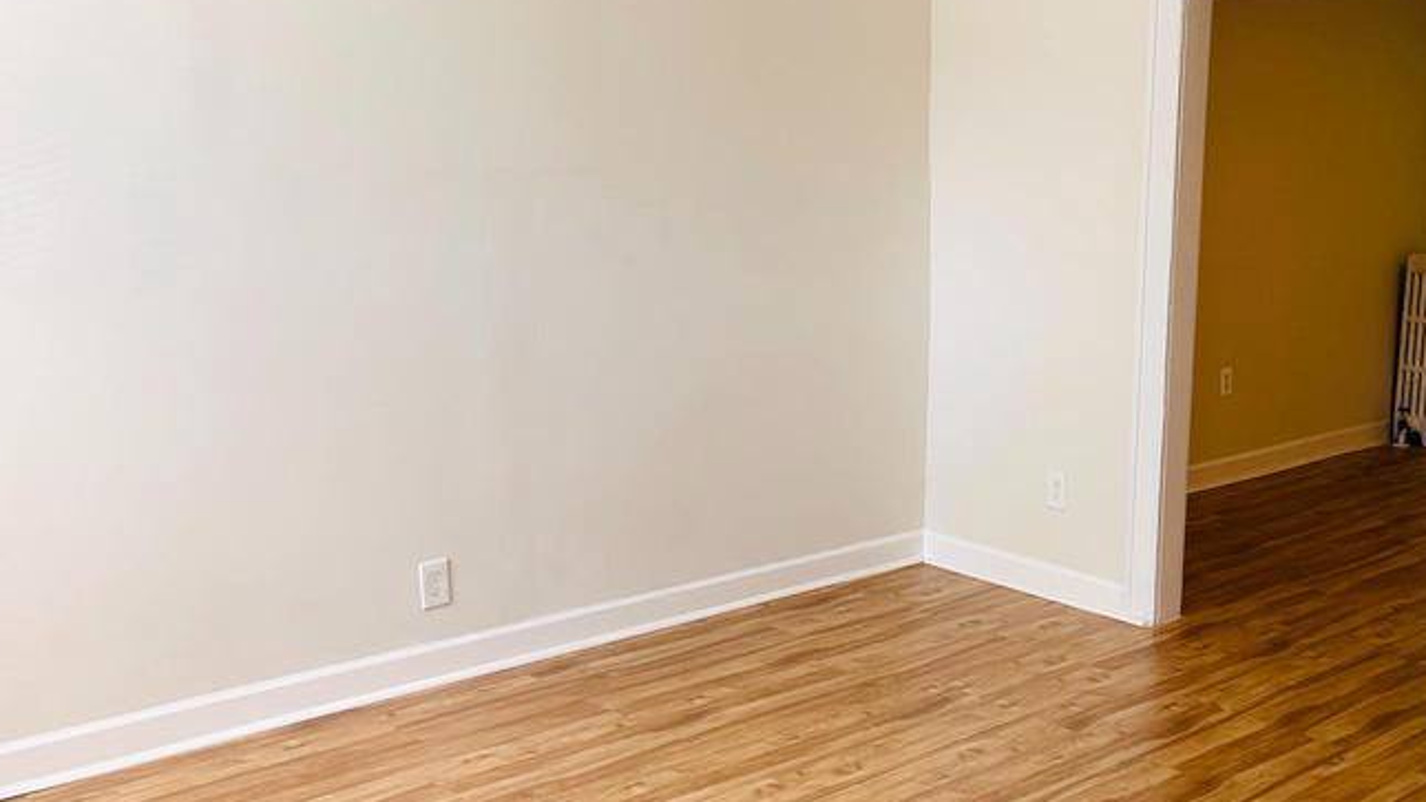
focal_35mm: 45
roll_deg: -1.5
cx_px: 1026
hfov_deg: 44.3
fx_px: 1702
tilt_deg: -8.1
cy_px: 358
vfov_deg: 26.5
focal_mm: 5.7
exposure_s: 1/121
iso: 50
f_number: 1.5
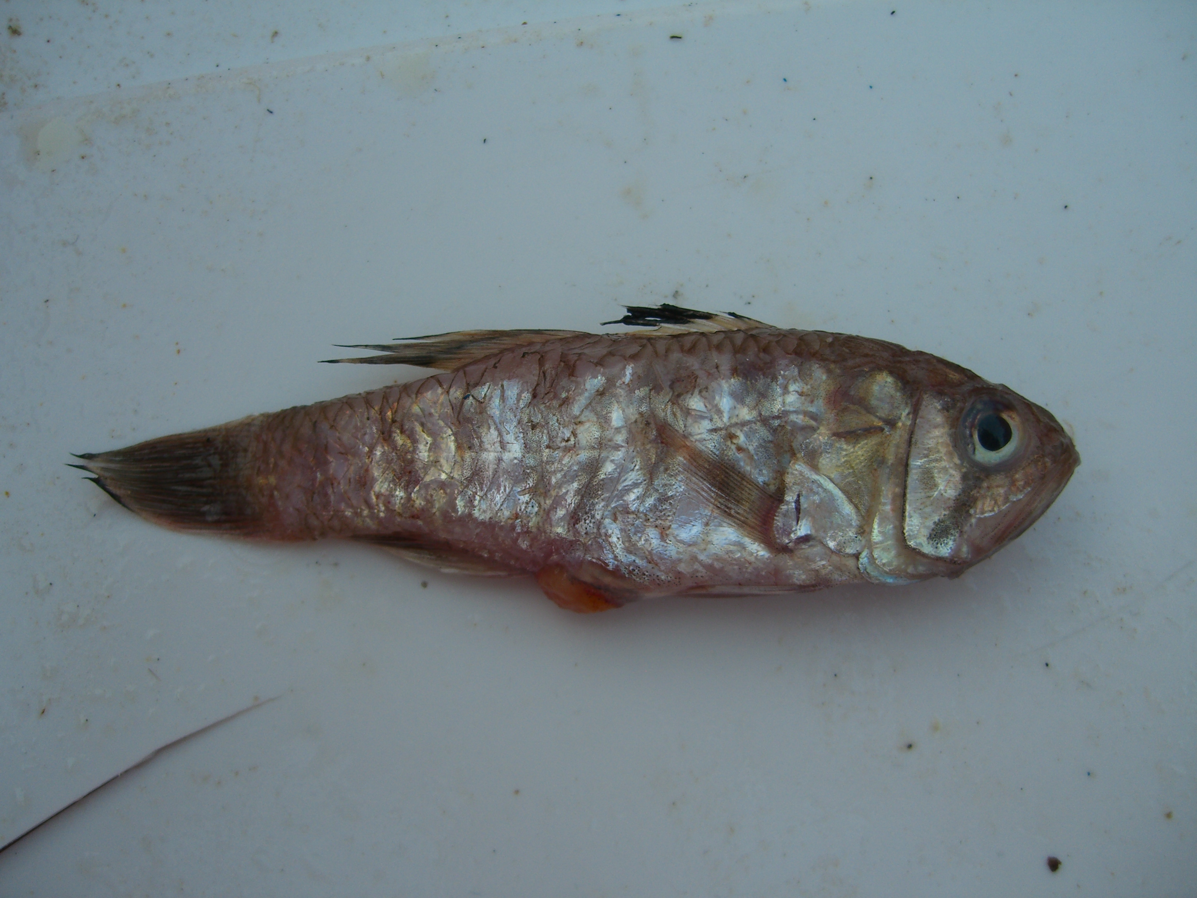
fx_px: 1314
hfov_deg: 49.0
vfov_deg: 37.7
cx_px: 598
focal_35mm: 38
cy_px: 449
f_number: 2.8
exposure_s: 1/80
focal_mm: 7.9
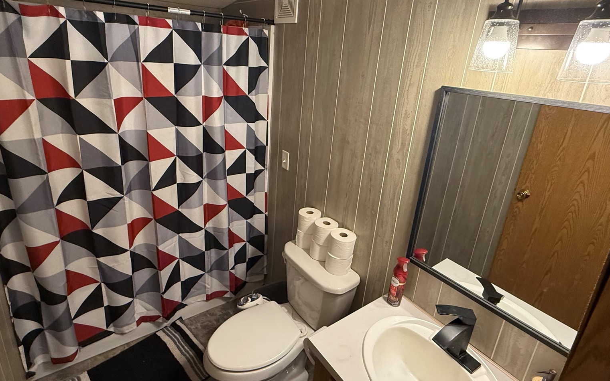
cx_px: 288
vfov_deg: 59.3
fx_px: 332
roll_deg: -3.8
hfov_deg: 85.0
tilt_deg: -16.8
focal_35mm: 20
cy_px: 159
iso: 500
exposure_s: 1/120
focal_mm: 2.22
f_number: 2.2
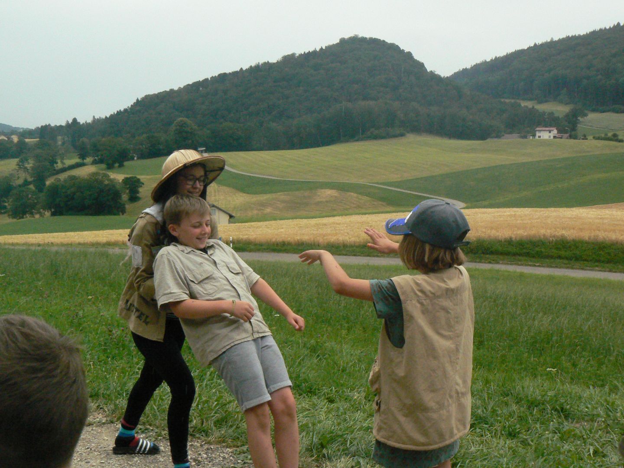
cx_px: 312
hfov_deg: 41.2
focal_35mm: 46
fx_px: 829
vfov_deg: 31.5
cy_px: 234
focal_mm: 7.7
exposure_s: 1/400
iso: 400
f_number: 7.1
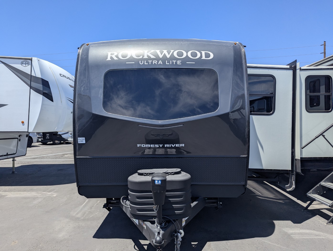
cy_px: 126
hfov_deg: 71.5
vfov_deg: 56.9
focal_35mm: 24
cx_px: 166
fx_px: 231
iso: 45
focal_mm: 6.81
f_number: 1.85
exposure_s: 1/1825
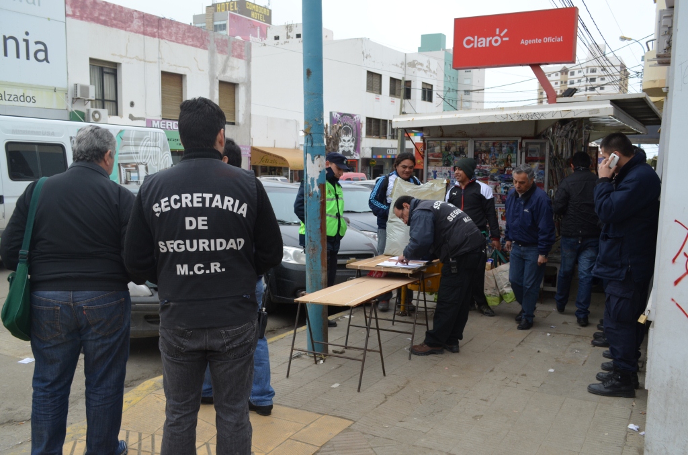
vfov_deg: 39.8
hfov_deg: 57.3
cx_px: 344
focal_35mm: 33
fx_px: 629
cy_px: 228
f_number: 5.6
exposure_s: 1/125
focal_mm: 22
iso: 200
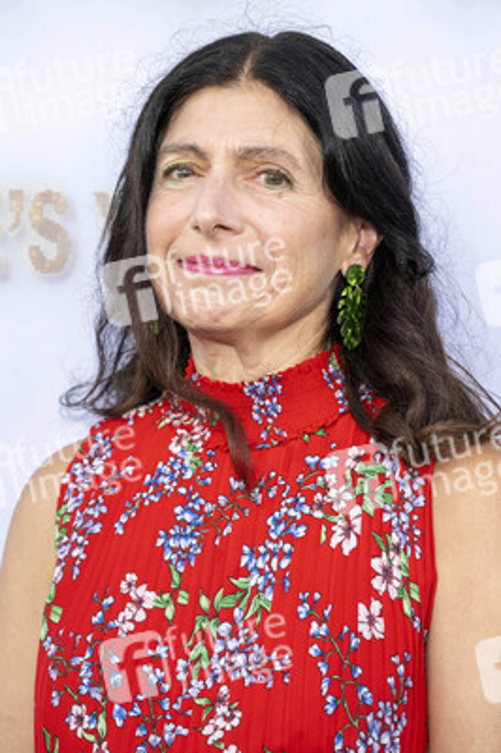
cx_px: 250
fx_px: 1819
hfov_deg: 15.7
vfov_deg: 23.4
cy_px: 376
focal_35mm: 87
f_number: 6.3
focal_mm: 87
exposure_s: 1/160
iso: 400
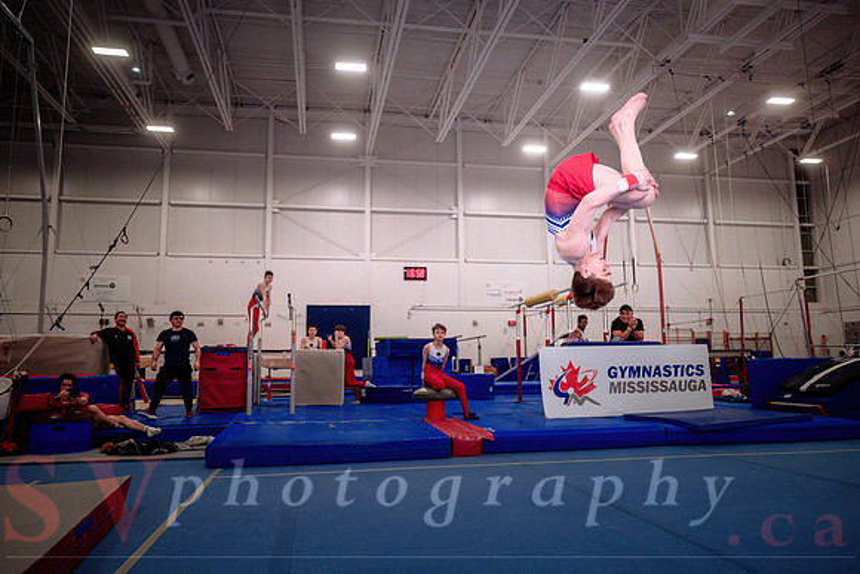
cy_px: 287
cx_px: 437
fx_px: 628
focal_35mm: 26
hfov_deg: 68.8
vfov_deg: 49.1
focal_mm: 25.5
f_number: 2.8
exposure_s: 1/1000
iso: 1600
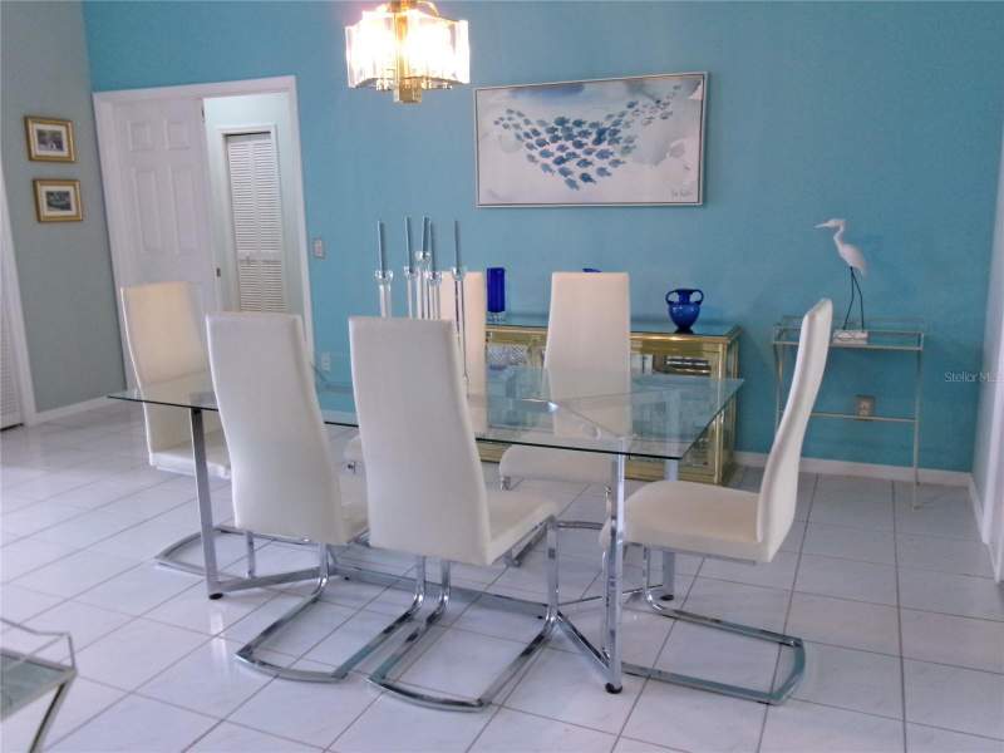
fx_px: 812
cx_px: 502
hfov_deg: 63.4
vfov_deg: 49.7
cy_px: 376
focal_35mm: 28
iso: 400
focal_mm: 5.1
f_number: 3.9
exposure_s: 1/27
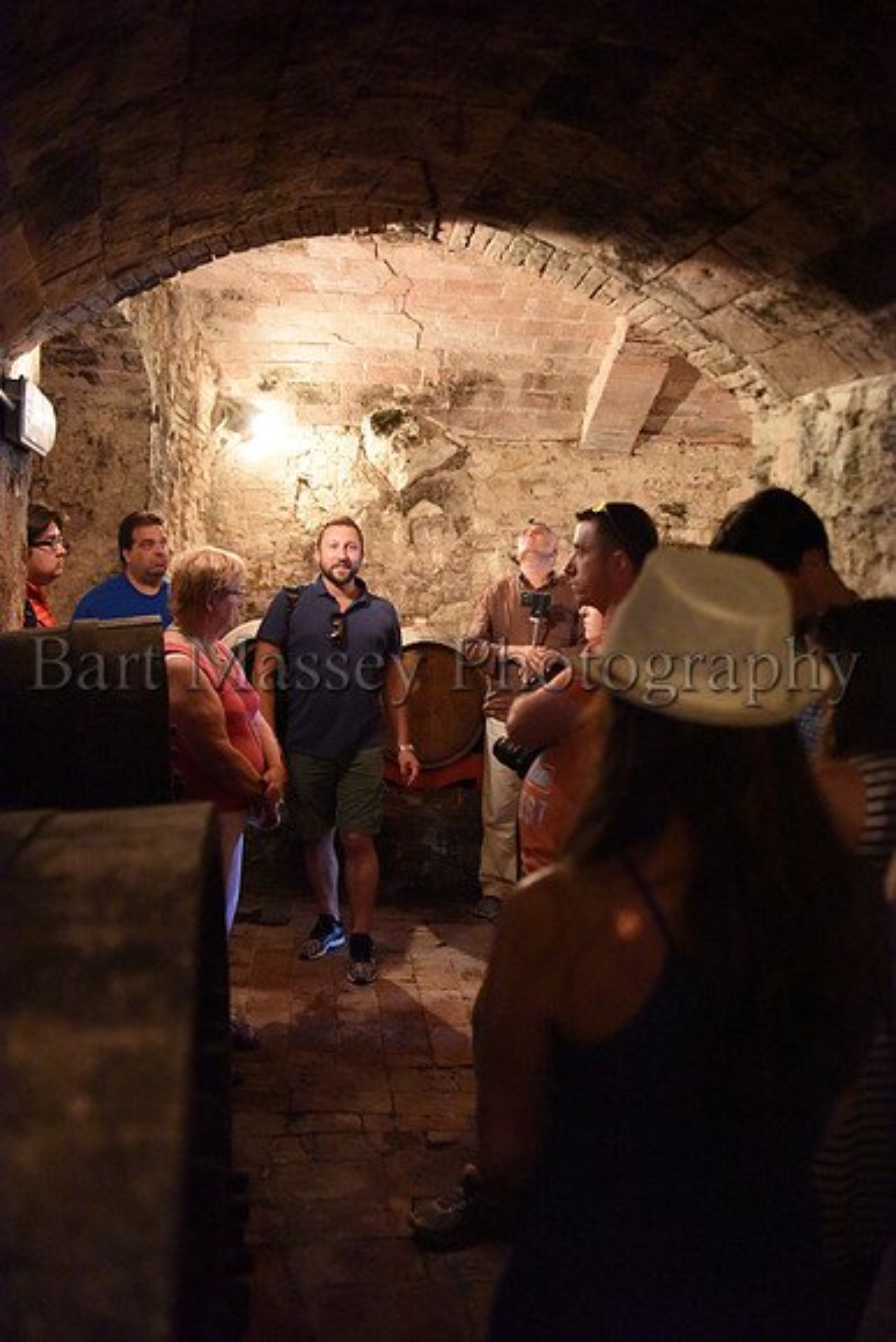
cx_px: 448
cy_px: 671
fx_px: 1045
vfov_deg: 65.5
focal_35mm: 28
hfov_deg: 46.4
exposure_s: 1/100
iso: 12800
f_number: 3.2
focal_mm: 28
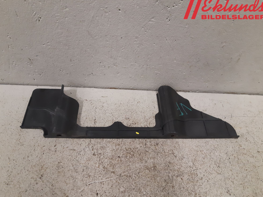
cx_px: 129
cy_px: 99
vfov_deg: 51.4
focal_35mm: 27
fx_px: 205
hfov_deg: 65.3
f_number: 1.7
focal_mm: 3.93
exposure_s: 1/50
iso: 160
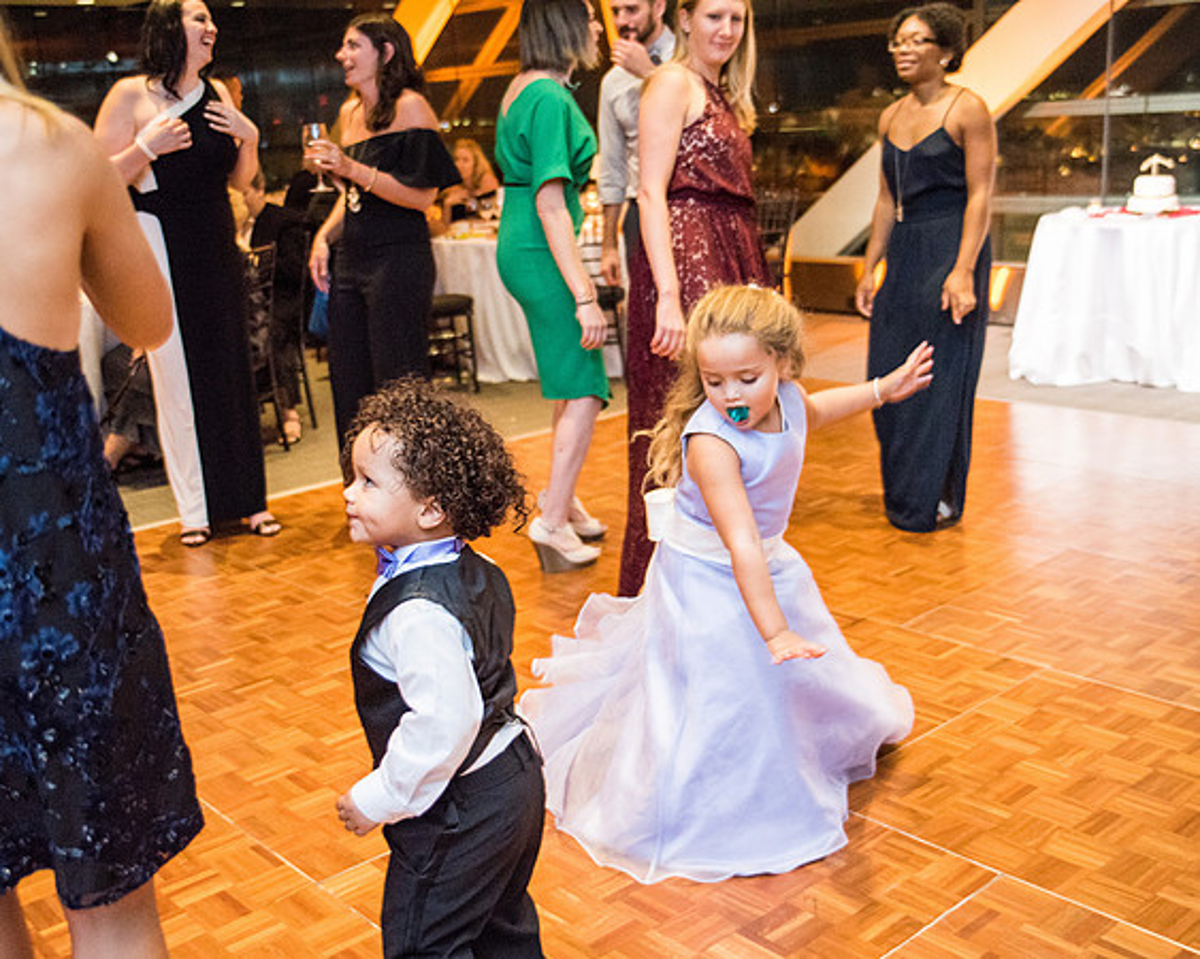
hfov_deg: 47.7
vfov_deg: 38.9
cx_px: 580
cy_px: 509
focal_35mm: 38
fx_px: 1356
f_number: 2.8
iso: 2500
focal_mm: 32
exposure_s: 1/100
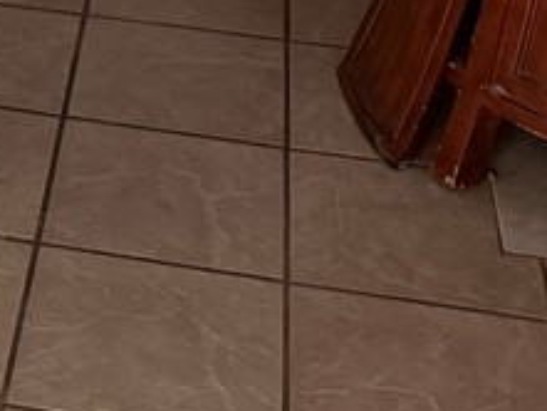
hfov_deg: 16.2
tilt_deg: -16.2
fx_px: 1755
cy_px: -366
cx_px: -275
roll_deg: +1.7
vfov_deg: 12.1
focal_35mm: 111
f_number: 1.78
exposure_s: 1/60
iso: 500
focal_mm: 6.76
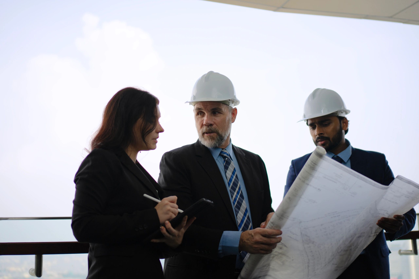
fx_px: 524
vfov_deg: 29.9
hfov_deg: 43.6
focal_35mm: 45
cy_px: 140
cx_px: 210
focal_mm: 45
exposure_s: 1/800
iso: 100
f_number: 1.8
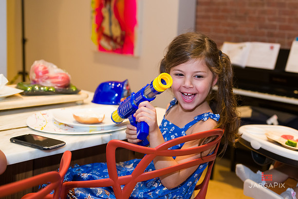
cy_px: 84
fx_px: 423
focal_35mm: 51
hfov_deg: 38.3
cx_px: 200
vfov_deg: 26.4
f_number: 3.2
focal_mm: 38
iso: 1000
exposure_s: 1/125
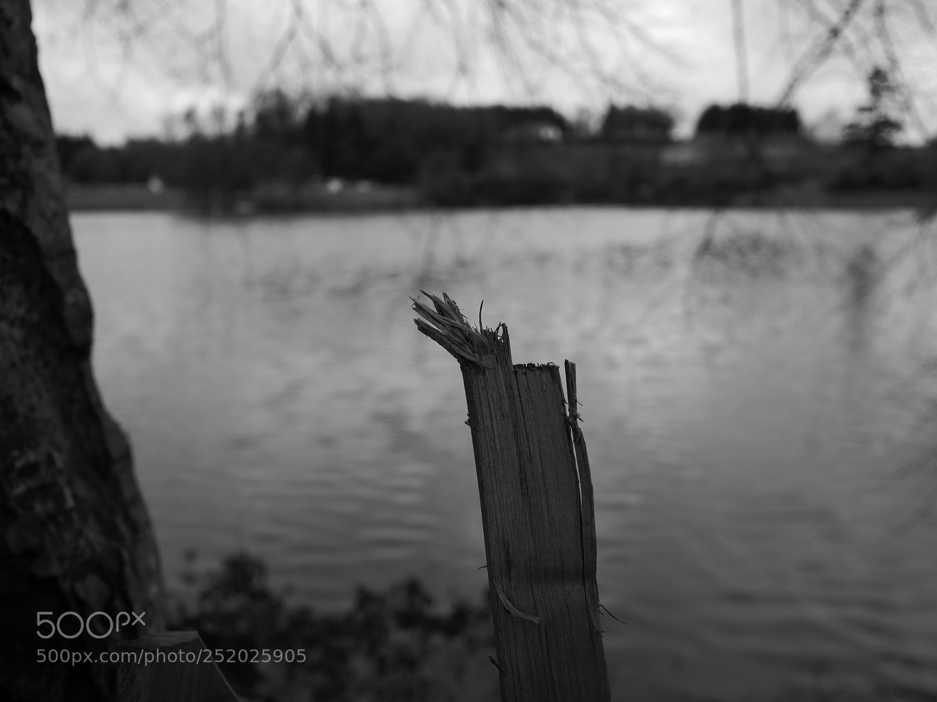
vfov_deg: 46.8
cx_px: 468
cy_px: 351
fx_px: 812
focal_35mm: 30
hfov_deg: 60.0
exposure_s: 1/500
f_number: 3.7
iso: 250
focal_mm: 15
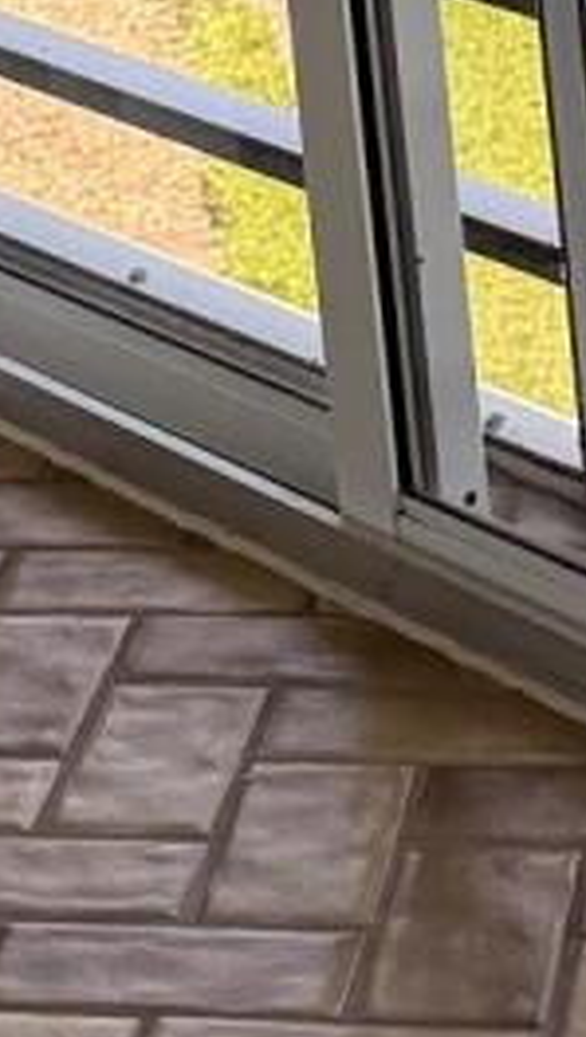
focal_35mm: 198
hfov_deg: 6.1
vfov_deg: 10.6
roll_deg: +7.2
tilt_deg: -11.9
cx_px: -177
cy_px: -302
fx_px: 5456
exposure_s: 1/551
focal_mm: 6.76
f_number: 1.78
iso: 100
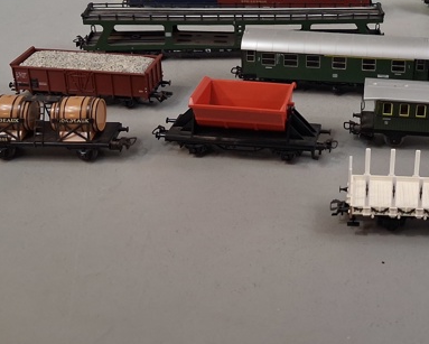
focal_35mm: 55
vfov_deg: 26.9
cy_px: 46
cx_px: 375
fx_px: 699
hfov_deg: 32.6
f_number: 1.8
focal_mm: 4
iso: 250
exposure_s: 1/50
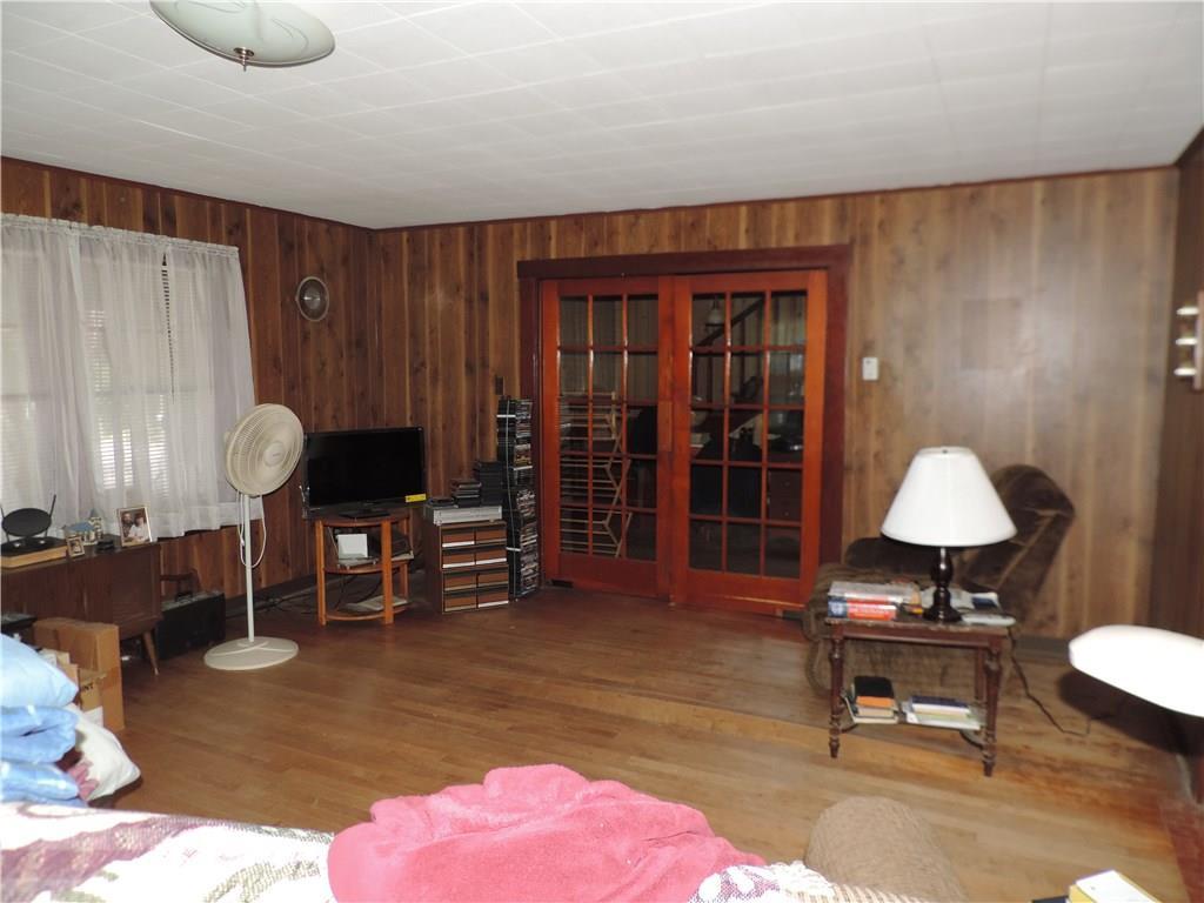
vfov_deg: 56.8
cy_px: 452
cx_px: 602
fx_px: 835
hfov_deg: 71.6
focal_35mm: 24
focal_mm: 4.3
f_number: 3
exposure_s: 1/30
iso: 220
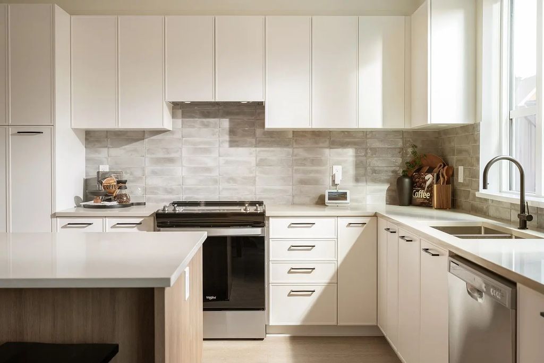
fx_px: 521
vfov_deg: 38.3
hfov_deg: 55.1
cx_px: 272
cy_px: 182
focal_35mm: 34
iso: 500
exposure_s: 1/125
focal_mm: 34.5
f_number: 4.5
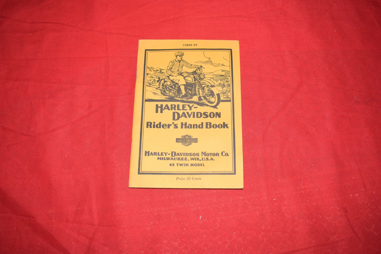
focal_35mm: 33
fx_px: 349
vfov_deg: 40.0
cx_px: 190
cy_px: 127
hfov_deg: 57.2
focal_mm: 22
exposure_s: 1/160
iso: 1000
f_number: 5.6
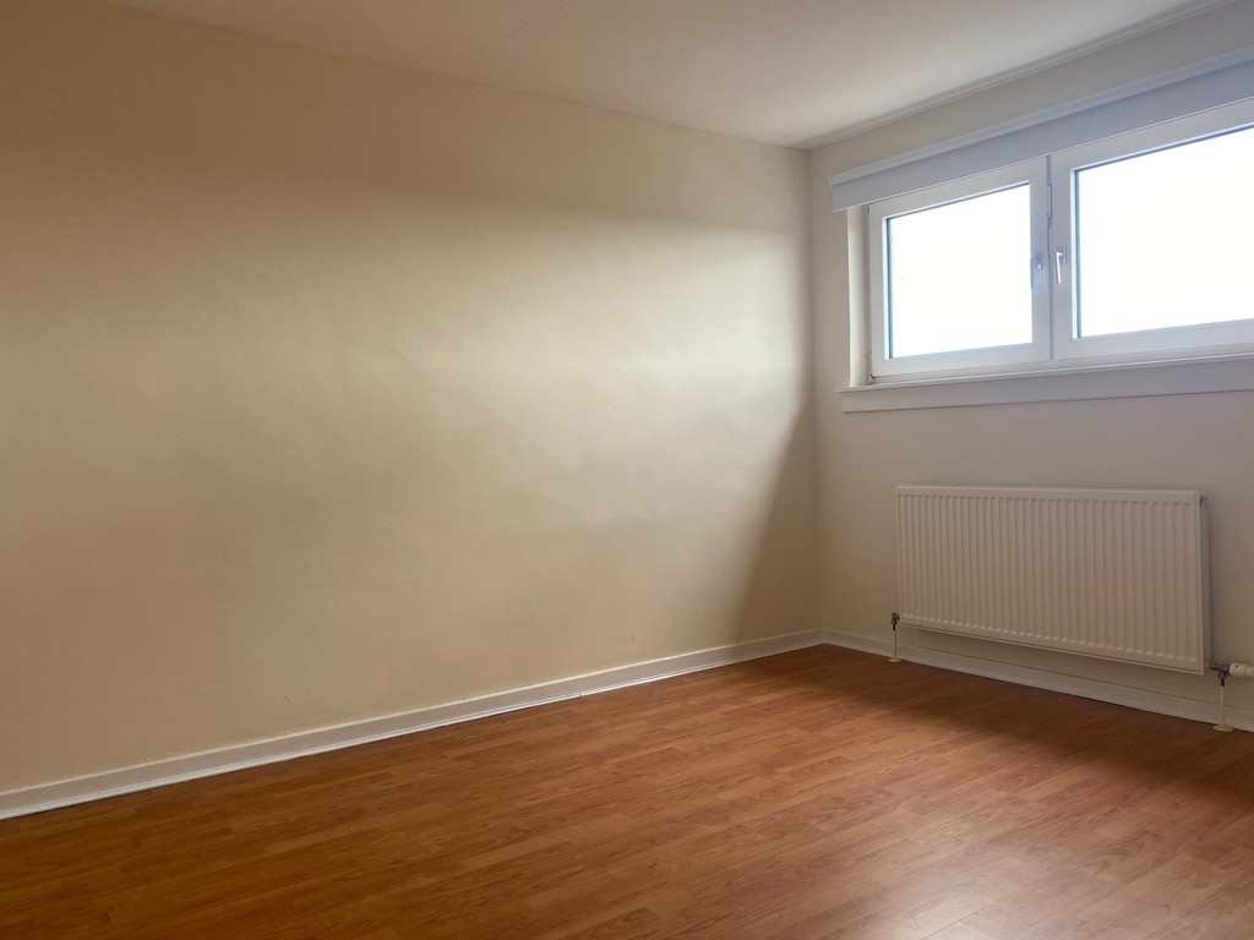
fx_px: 942
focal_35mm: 26
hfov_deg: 67.3
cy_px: 470
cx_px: 627
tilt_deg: -1.9
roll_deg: +2.1
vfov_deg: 53.1
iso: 64
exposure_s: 1/121
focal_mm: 4.25
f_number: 1.8
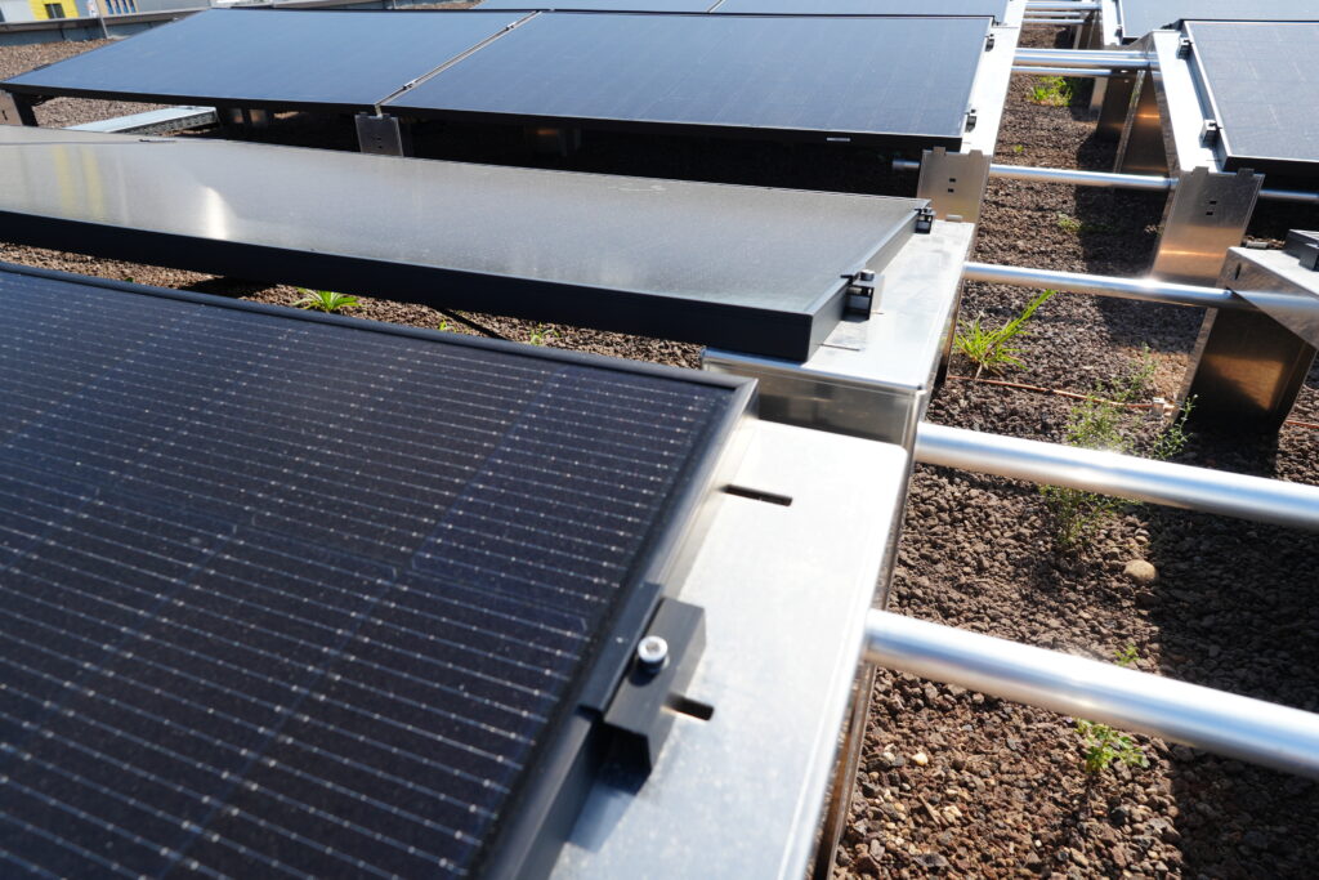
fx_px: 824
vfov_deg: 56.2
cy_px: 440
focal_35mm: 22
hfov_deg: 77.3
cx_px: 660
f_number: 5
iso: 100
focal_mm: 15
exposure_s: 1/320
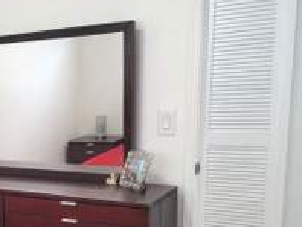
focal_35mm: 63
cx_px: -3
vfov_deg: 23.0
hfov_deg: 28.7
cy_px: 183
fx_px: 550
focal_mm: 5
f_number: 1.8
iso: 160
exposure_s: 1/60
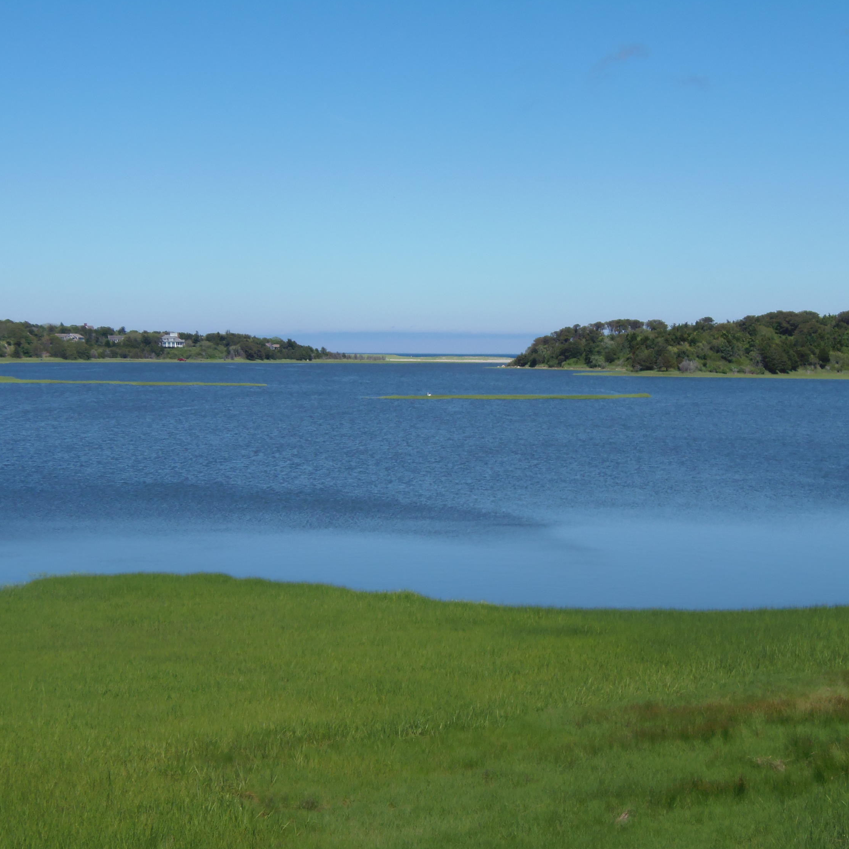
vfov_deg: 25.7
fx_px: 1859
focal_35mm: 67
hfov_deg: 25.7
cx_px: 457
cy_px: 423
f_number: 3.9
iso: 64
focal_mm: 10.4
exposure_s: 1/800
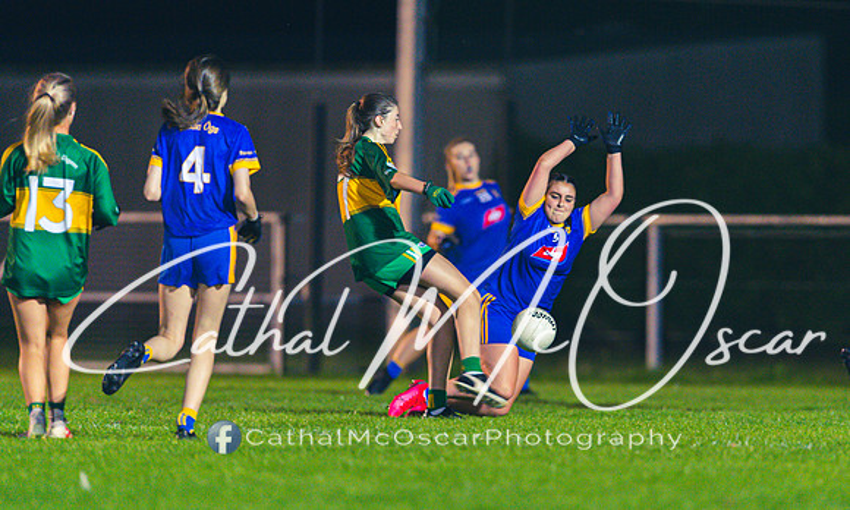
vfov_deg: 2.6
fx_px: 11407
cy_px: 308
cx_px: 514
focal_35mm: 498
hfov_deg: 4.3
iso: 5000
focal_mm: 400
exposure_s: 1/500
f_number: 2.8
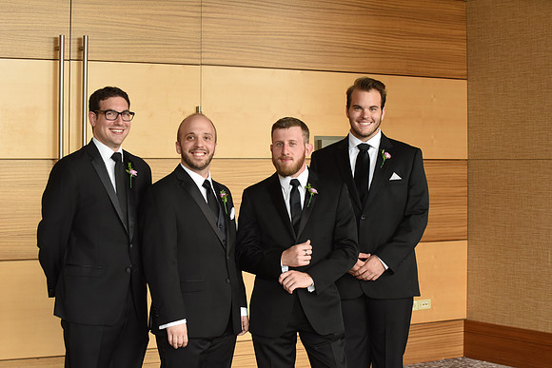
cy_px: 184
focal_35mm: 70
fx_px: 1074
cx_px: 276
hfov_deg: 28.8
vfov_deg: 19.5
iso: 1250
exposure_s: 1/160
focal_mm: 70
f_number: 6.3
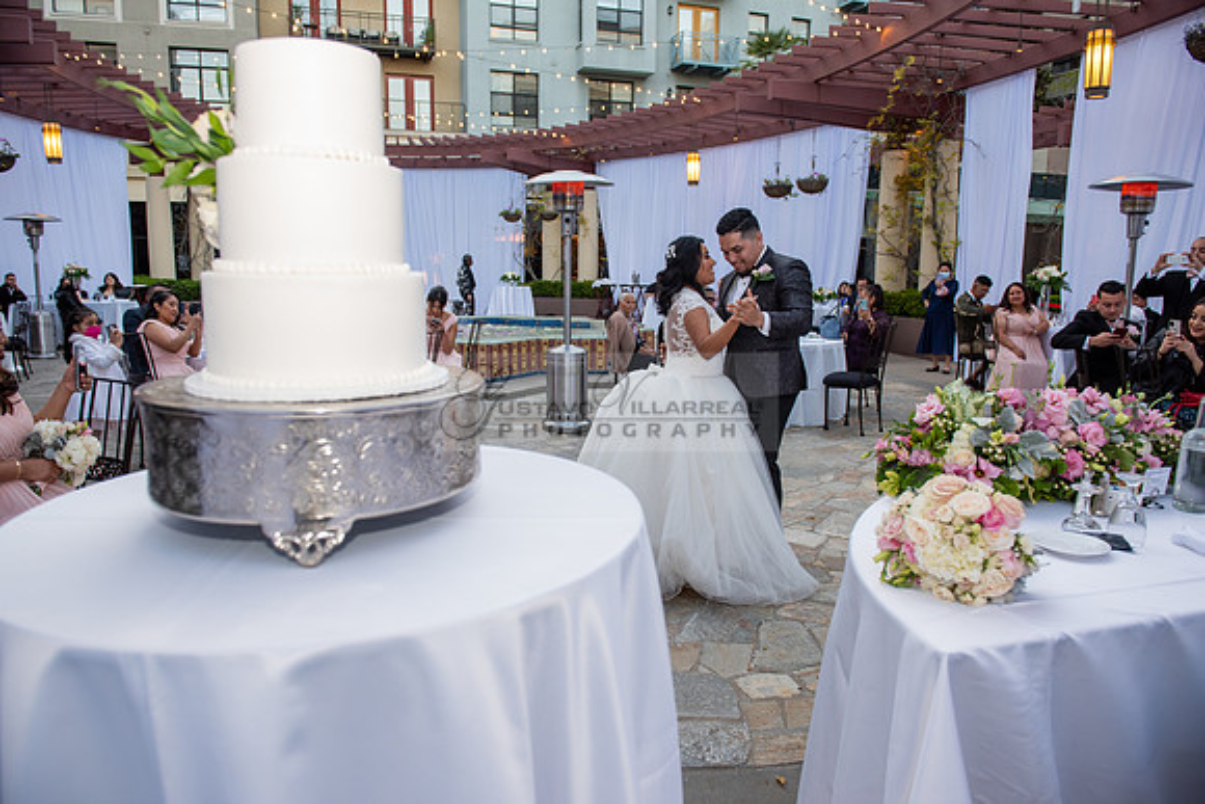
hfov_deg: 73.7
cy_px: 402
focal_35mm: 24
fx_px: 803
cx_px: 602
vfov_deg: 53.2
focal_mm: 24
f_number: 4
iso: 800
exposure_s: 1/160
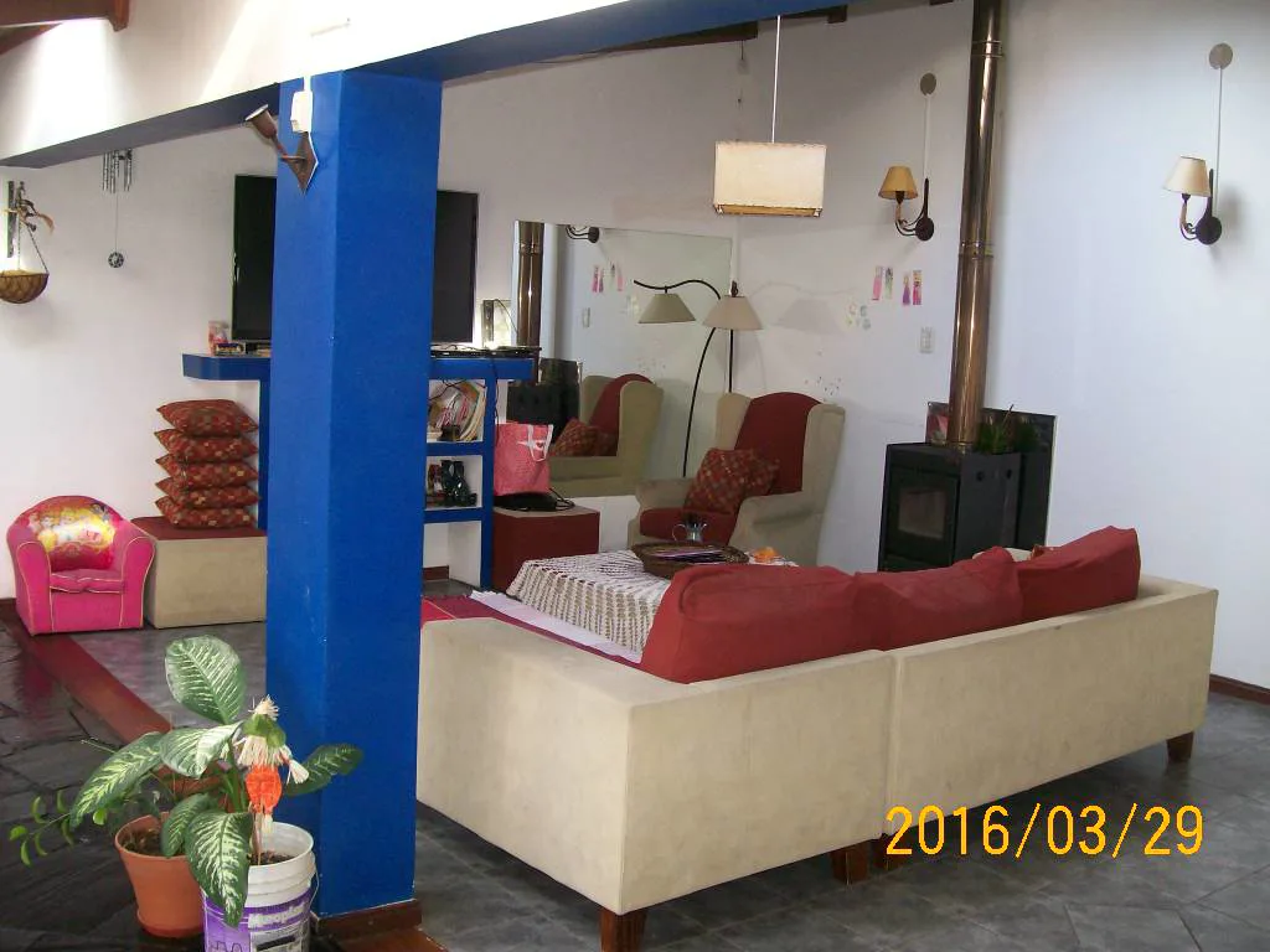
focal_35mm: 36
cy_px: 476
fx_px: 1321
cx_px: 635
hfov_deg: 51.4
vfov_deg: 39.7
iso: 140
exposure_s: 1/64
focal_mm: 6
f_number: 2.7
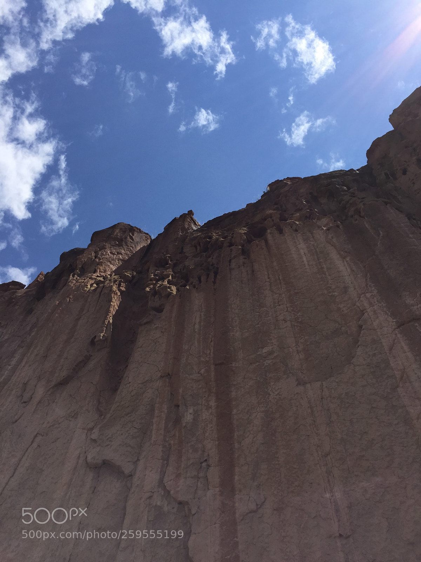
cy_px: 281
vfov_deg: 61.7
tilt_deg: +63.6
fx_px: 470
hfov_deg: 48.2
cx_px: 210
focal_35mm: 29
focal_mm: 4.15
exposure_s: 1/2326
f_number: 2.2
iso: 32
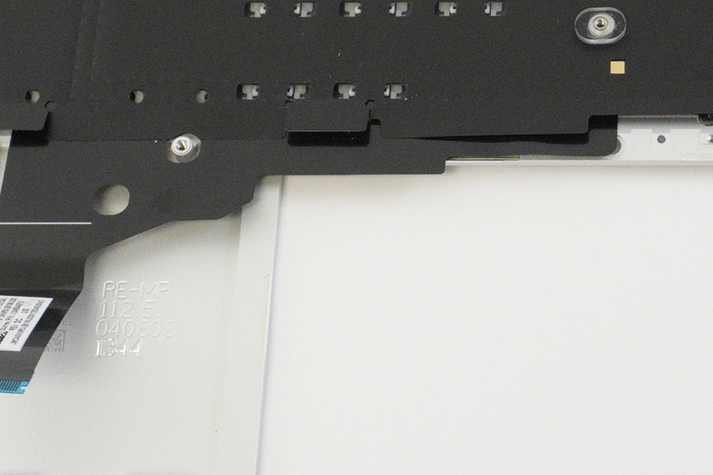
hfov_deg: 17.8
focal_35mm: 114
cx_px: 601
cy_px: 32
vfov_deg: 11.9
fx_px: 2256
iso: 3200
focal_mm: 24
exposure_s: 1/200
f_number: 5.6
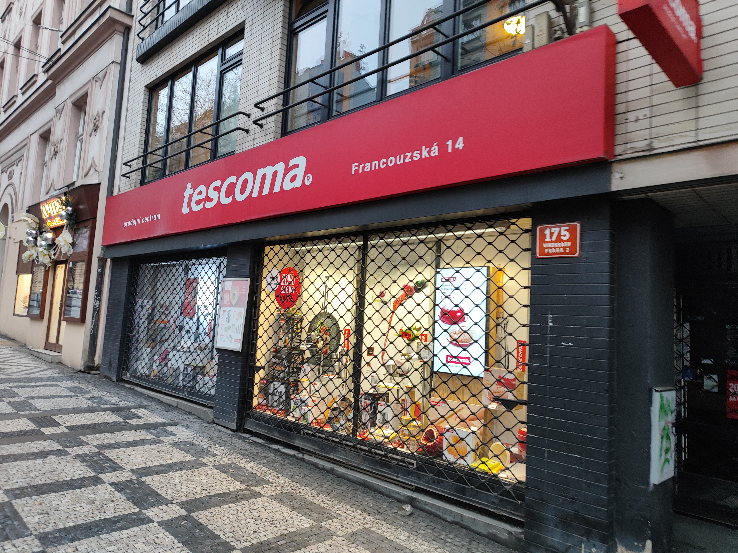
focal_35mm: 24
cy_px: 276
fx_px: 512
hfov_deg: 71.6
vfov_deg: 56.8
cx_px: 369
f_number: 1.89
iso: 476
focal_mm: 5.89
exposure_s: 1/50
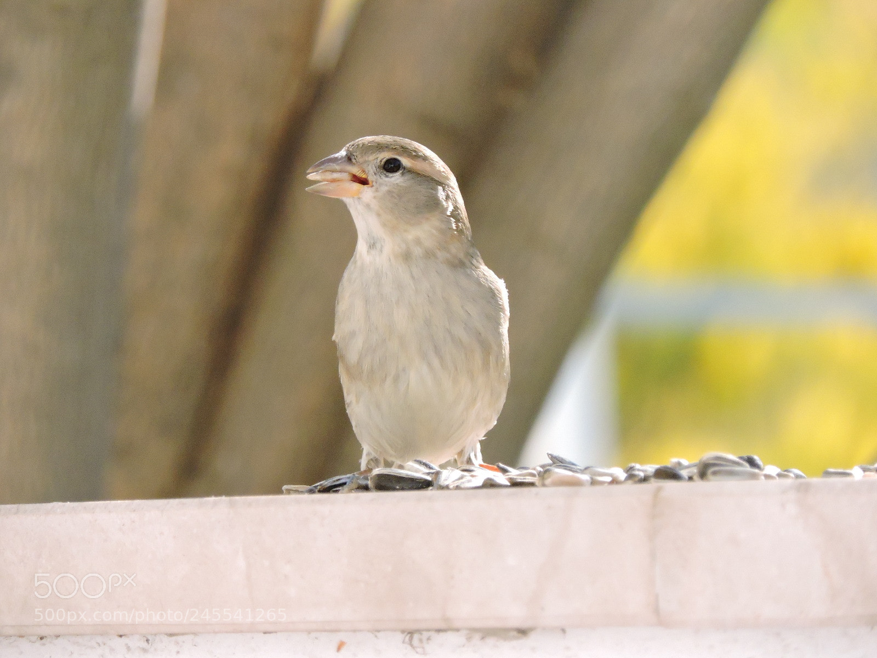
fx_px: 13934
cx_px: 438
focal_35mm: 550
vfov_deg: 2.7
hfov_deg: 3.6
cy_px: 329
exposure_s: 1/1250
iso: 800
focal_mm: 98.1
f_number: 4.9
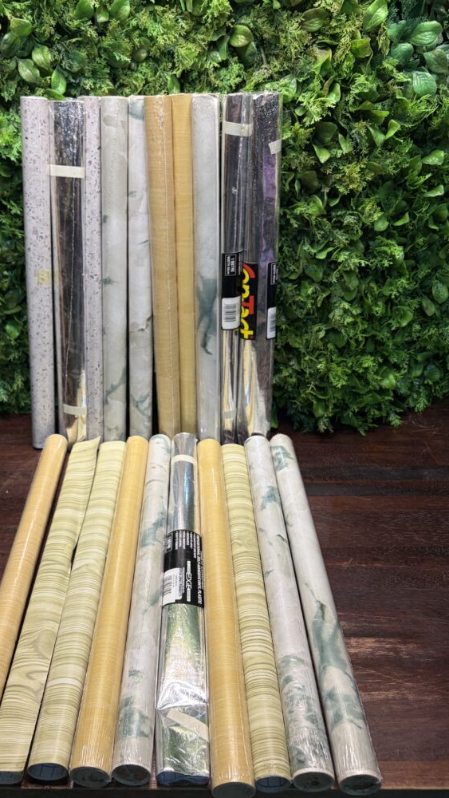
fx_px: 613
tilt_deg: -30.6
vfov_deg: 66.1
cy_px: 403
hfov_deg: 39.8
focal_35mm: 29
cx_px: 156
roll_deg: +1.5
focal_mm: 5.96
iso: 80
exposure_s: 1/100
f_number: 1.6
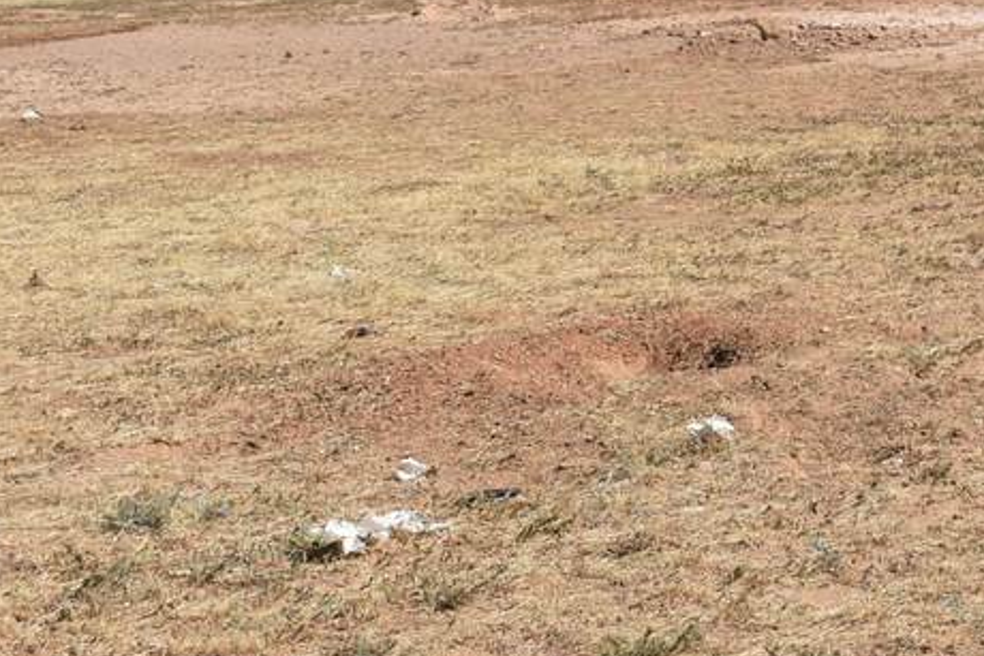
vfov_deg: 10.6
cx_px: 1350
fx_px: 3538
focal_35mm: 129
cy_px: 233
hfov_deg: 15.0
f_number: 9
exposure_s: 1/320
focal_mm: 31
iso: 100
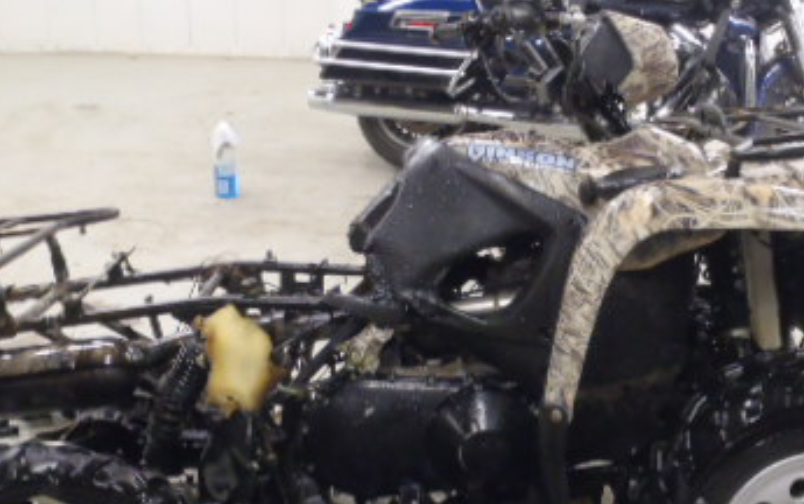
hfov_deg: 36.9
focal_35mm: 55
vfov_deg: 23.4
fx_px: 1206
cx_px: 431
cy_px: 373
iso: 200
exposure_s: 1/8
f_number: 3.5
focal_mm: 5
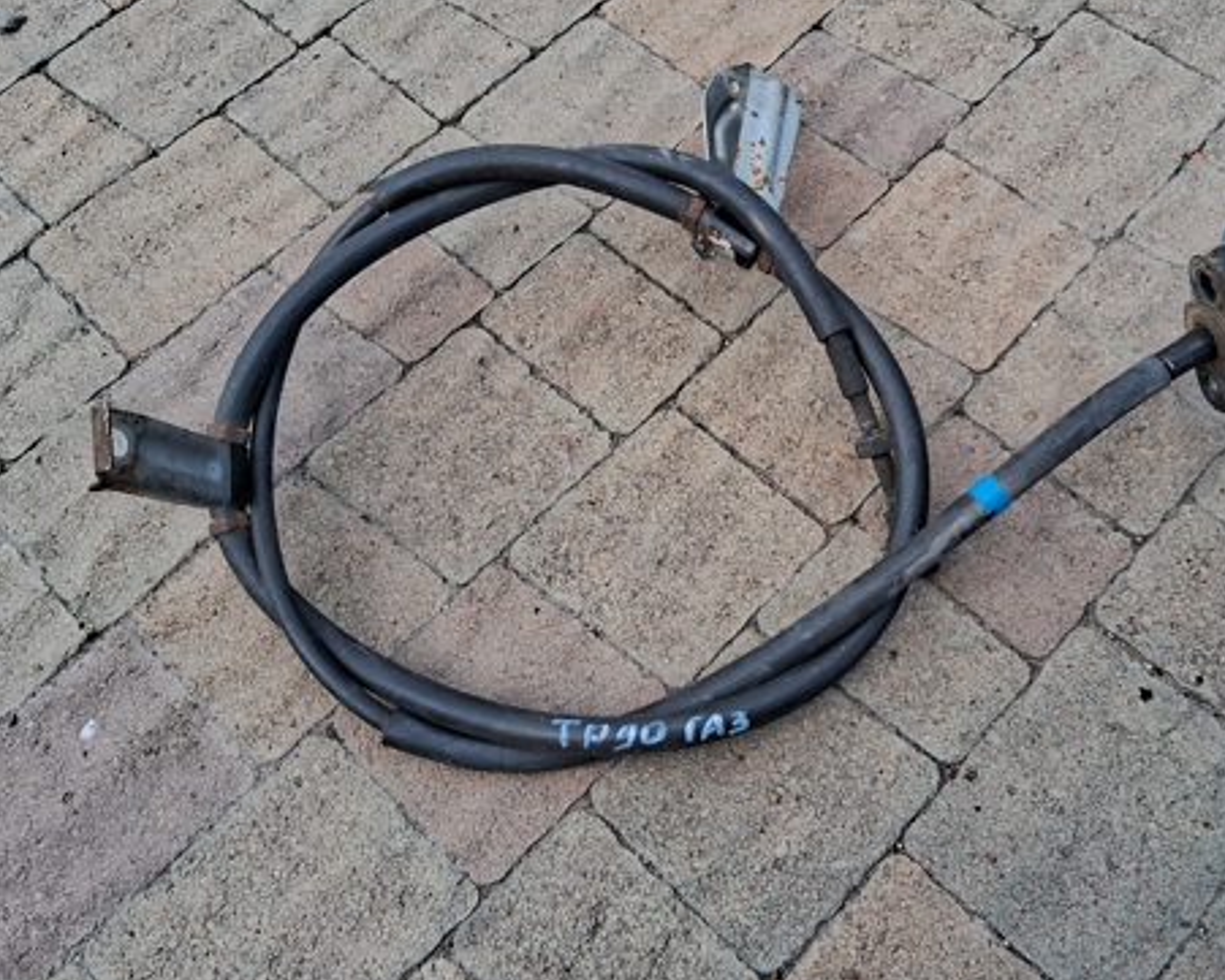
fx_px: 1305
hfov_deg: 49.7
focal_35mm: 36
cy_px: 400
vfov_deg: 41.0
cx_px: 780
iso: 25
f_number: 1.8
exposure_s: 1/141
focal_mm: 3.98
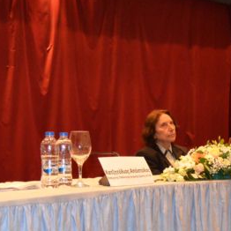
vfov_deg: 19.2
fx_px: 674
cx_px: 195
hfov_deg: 19.2
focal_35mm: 89
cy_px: 186
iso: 3200
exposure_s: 1/60
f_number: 3.8
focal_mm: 23
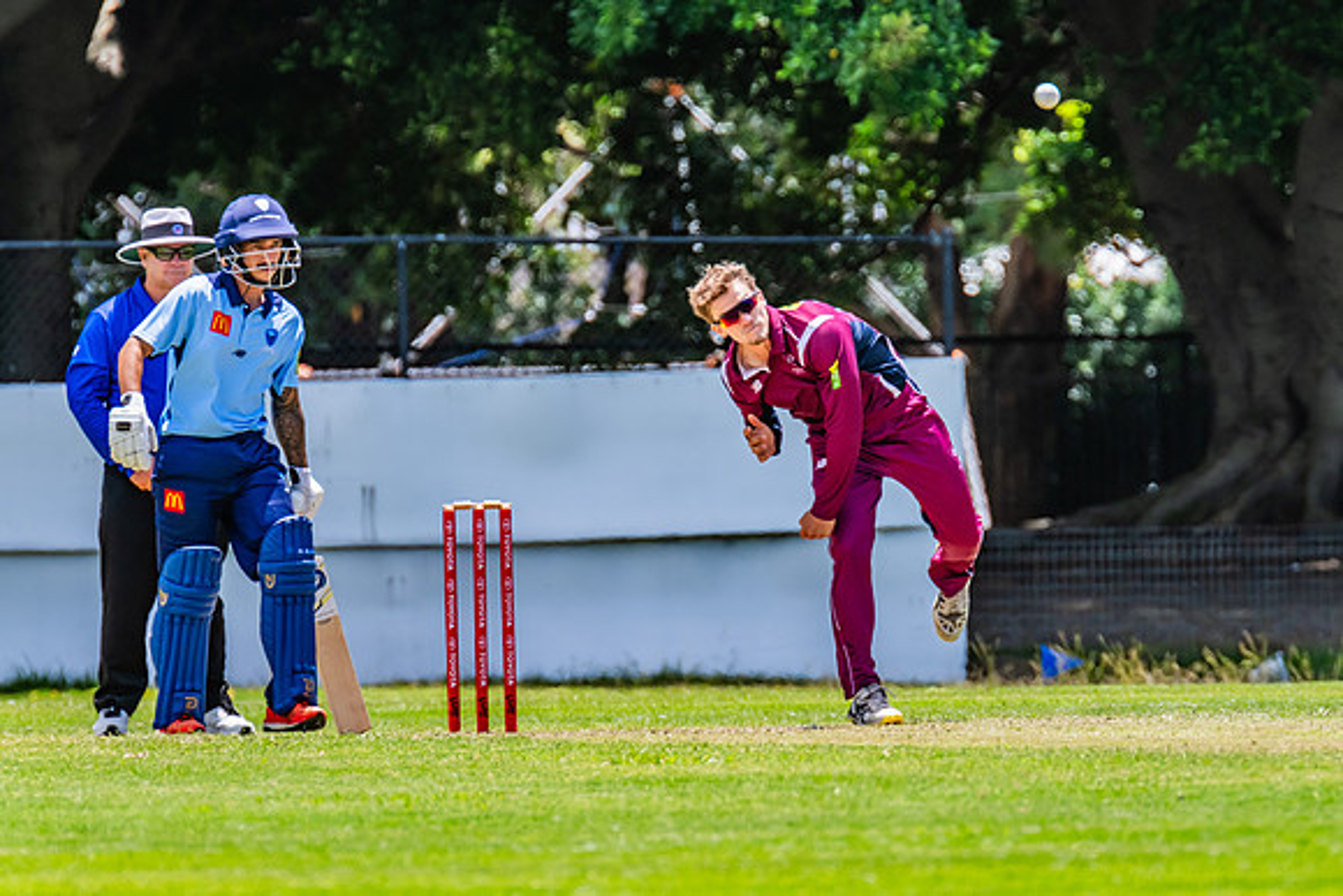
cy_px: 489
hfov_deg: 2.8
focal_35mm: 724
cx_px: 781
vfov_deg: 1.9
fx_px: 27022
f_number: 10
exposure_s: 1/1000
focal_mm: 600
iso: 800
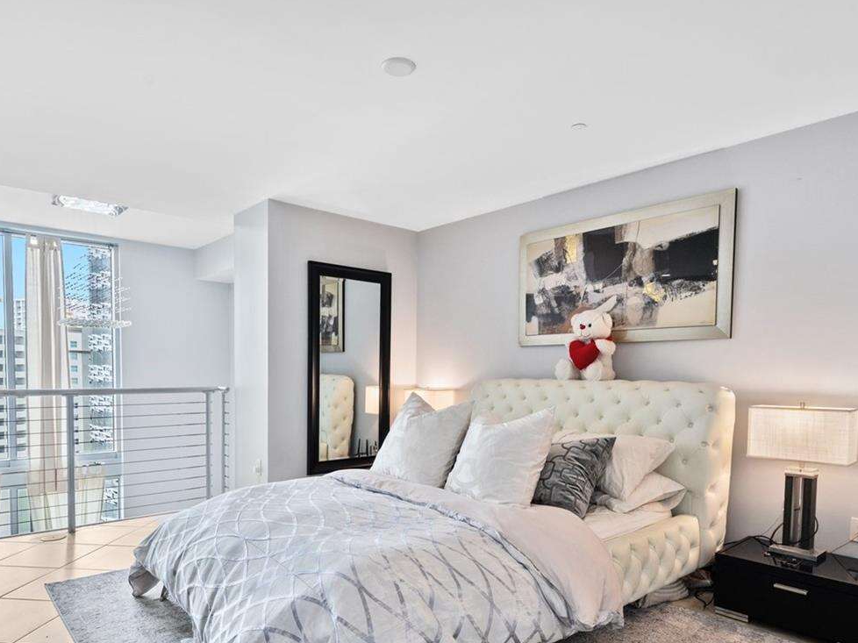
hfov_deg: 76.3
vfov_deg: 59.5
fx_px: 545
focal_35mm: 22
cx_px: 397
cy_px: 436
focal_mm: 14
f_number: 8
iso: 200
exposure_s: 1/8
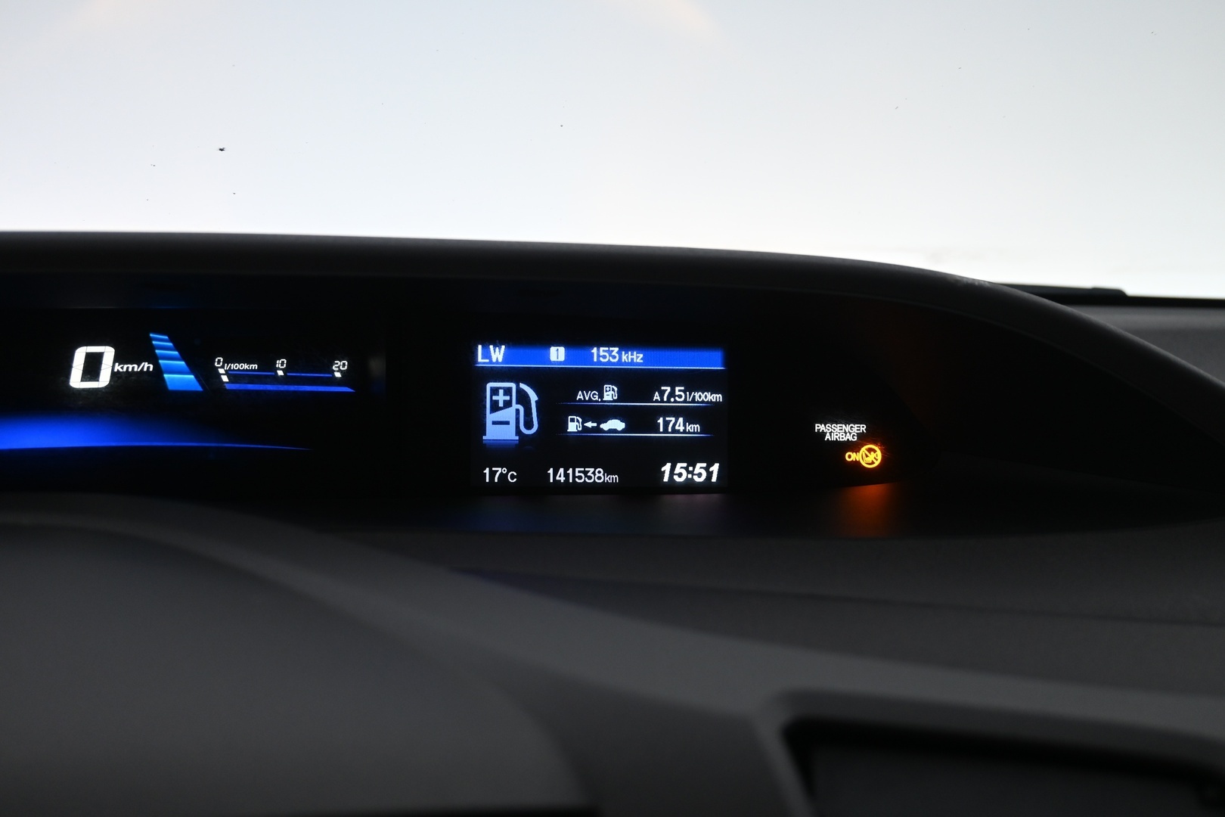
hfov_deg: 58.3
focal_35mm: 32
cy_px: 408
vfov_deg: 40.8
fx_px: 1097
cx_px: 612
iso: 640
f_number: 4
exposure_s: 1/30
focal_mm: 21.5
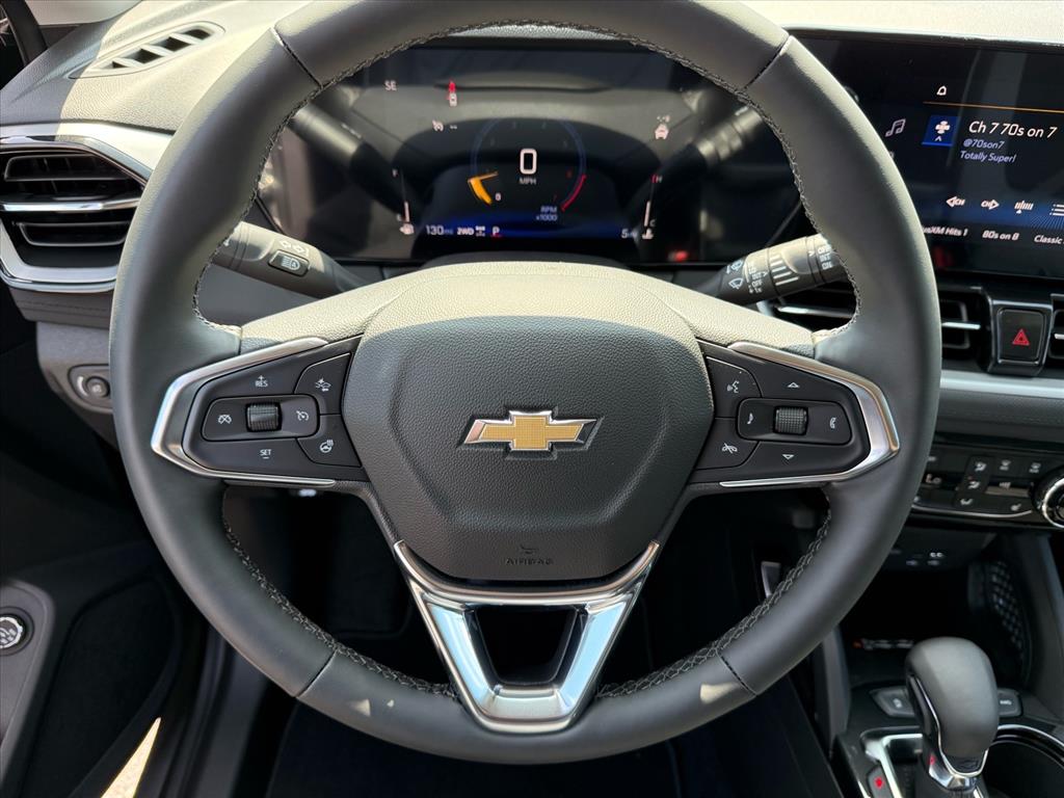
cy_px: 399
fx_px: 738
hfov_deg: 71.6
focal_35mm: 24
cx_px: 532
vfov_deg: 56.8
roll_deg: -0.7
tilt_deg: -37.7
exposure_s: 1/240
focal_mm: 6.76
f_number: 1.78
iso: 200
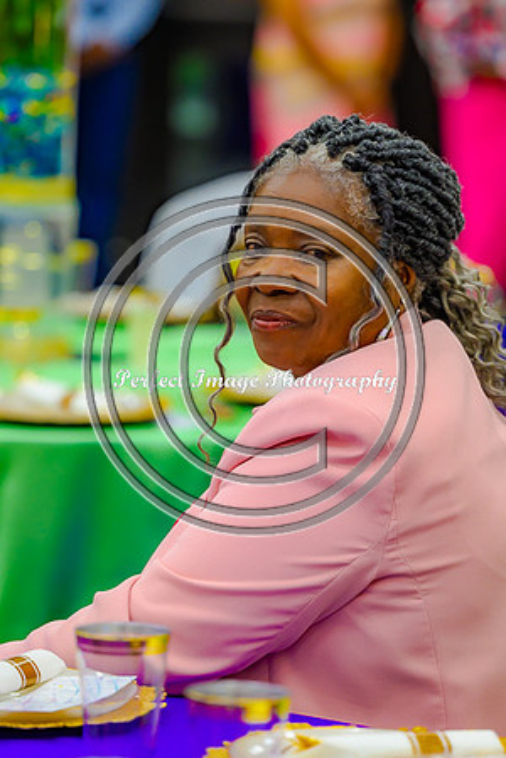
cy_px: 379
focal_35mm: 202
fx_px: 4259
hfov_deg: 6.8
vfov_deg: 10.2
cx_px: 253
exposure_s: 1/125
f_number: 2.8
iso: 640
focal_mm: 135
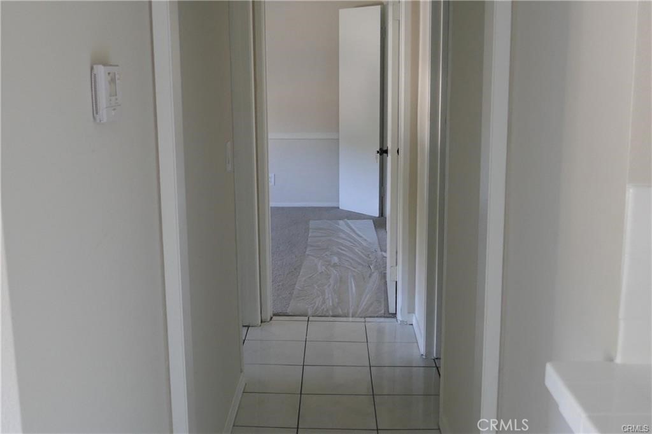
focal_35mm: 41
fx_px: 742
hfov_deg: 47.4
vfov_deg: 32.6
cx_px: 326
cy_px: 217
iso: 1600
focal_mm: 10.2
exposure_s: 1/125
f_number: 3
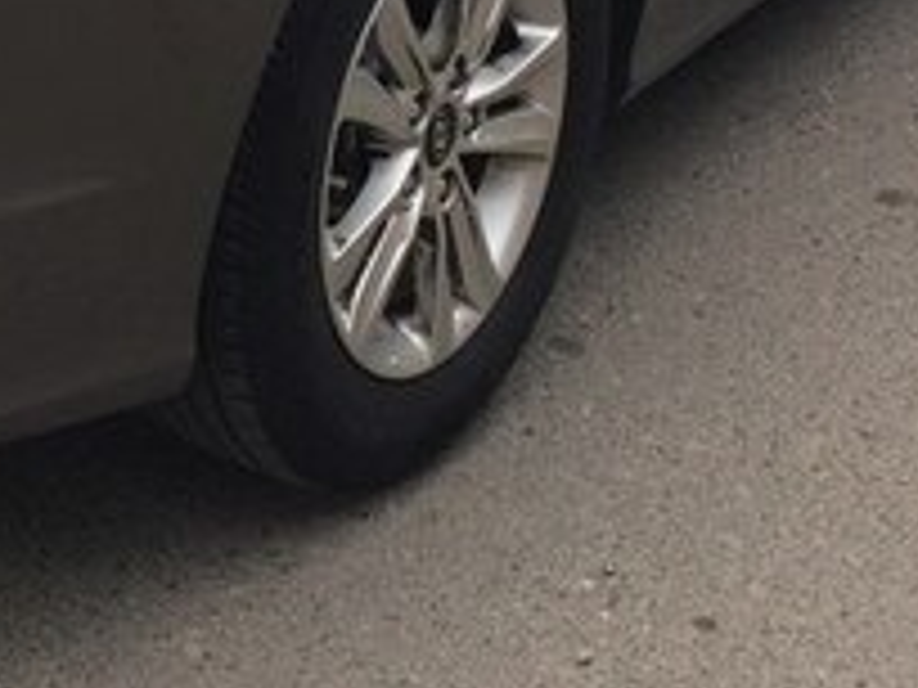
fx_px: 2493
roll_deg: -0.7
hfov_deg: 20.1
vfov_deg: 14.6
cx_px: -54
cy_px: -353
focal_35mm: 94
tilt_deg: -17.9
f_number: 2.2
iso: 32
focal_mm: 4.15
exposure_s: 1/124
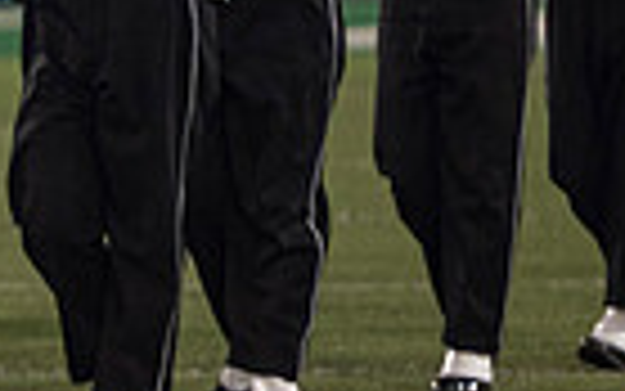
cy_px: -148
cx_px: -522
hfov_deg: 2.5
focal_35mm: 851
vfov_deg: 1.5
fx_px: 14501
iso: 1000
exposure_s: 1/500
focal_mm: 200
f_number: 2.8
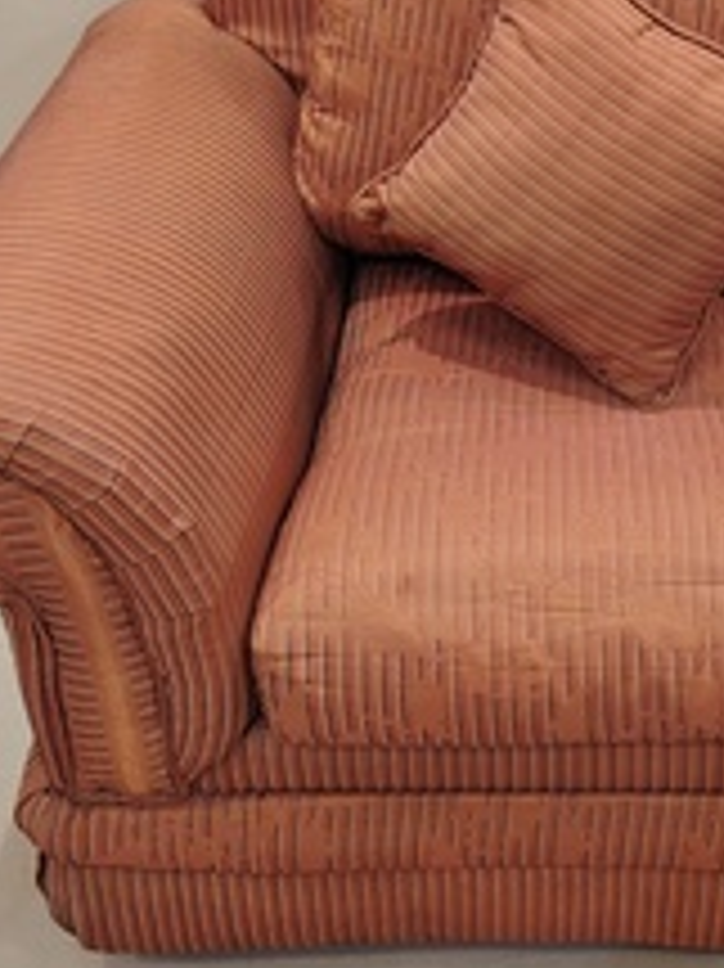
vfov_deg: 36.7
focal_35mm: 51
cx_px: 627
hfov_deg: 27.7
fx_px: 1424
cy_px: 259
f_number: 1.75
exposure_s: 1/25
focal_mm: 5.25
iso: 784
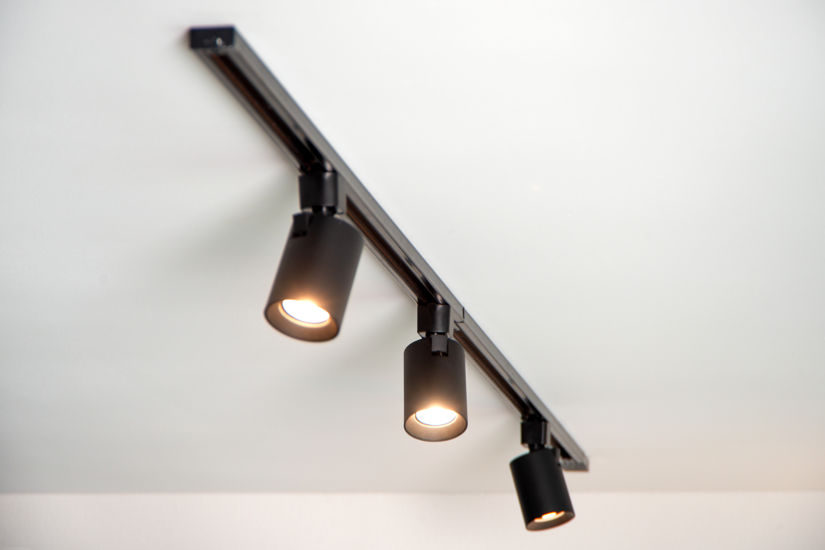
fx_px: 2751
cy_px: 275
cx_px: 412
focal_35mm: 120
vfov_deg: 11.4
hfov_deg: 17.1
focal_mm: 120
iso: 200
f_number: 6.3
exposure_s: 1/20
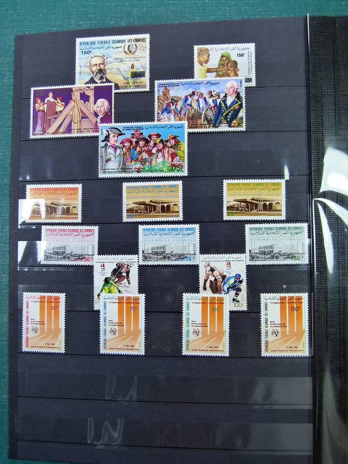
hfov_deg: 37.7
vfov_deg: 49.0
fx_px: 509
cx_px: 174
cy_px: 232
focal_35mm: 38
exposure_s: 1/80
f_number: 3.1
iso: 160
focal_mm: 6.8
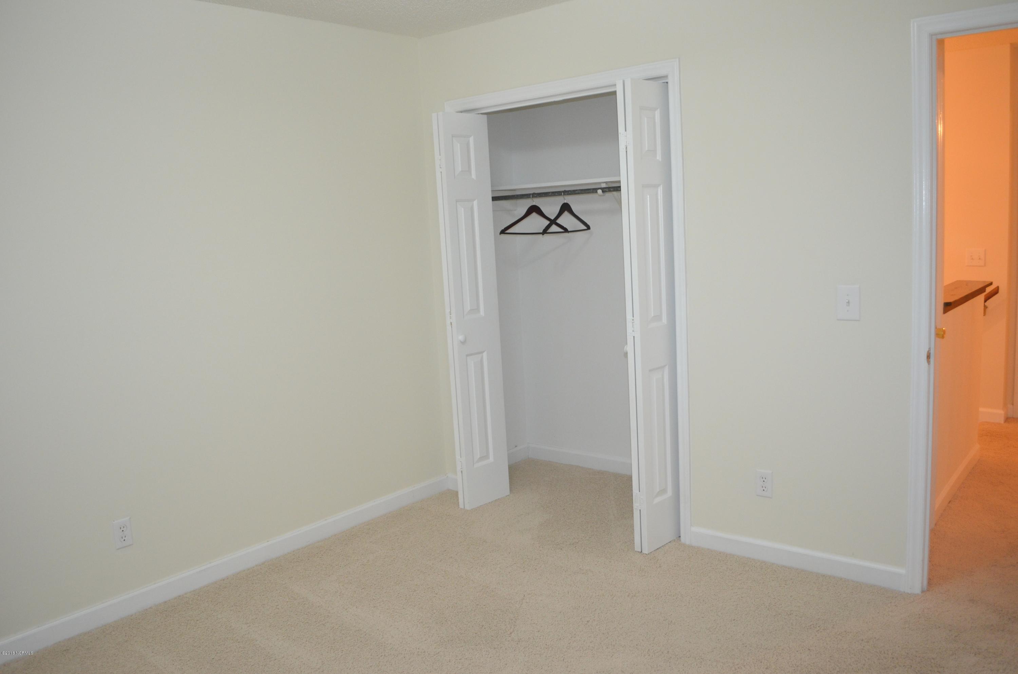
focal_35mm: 27
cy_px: 337
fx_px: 762
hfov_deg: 67.5
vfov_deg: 47.7
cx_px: 509
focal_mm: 18
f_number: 3.5
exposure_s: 1/60
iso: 900
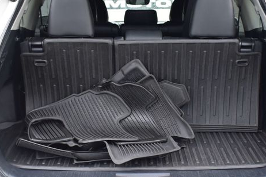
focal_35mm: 54
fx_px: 399
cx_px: 145
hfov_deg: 36.8
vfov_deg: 25.1
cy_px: 95
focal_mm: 26
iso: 720
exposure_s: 1/15
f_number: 6.3
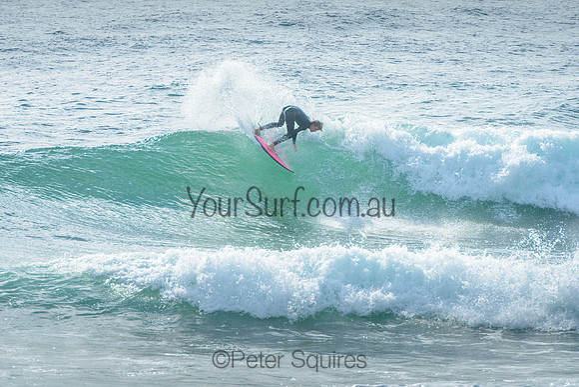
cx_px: 287
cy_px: 172
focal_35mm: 490
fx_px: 7889
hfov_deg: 4.2
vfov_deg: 2.8
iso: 200
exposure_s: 1/1600
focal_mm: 400
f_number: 9
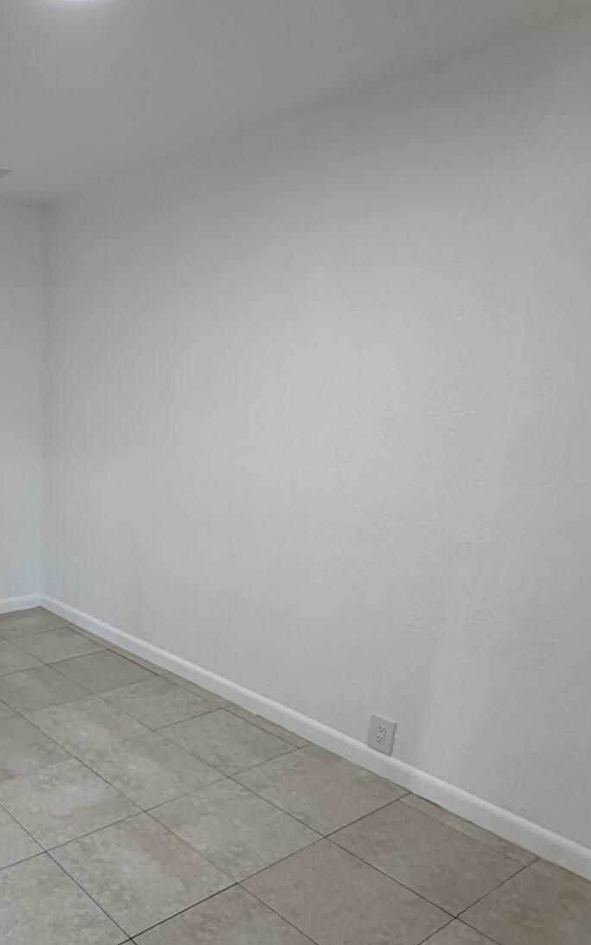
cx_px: 20
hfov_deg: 41.0
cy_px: 590
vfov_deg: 67.4
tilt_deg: -16.6
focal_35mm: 27
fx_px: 696
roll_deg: -1.2
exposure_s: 1/120
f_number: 2.2
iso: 160
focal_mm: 2.22
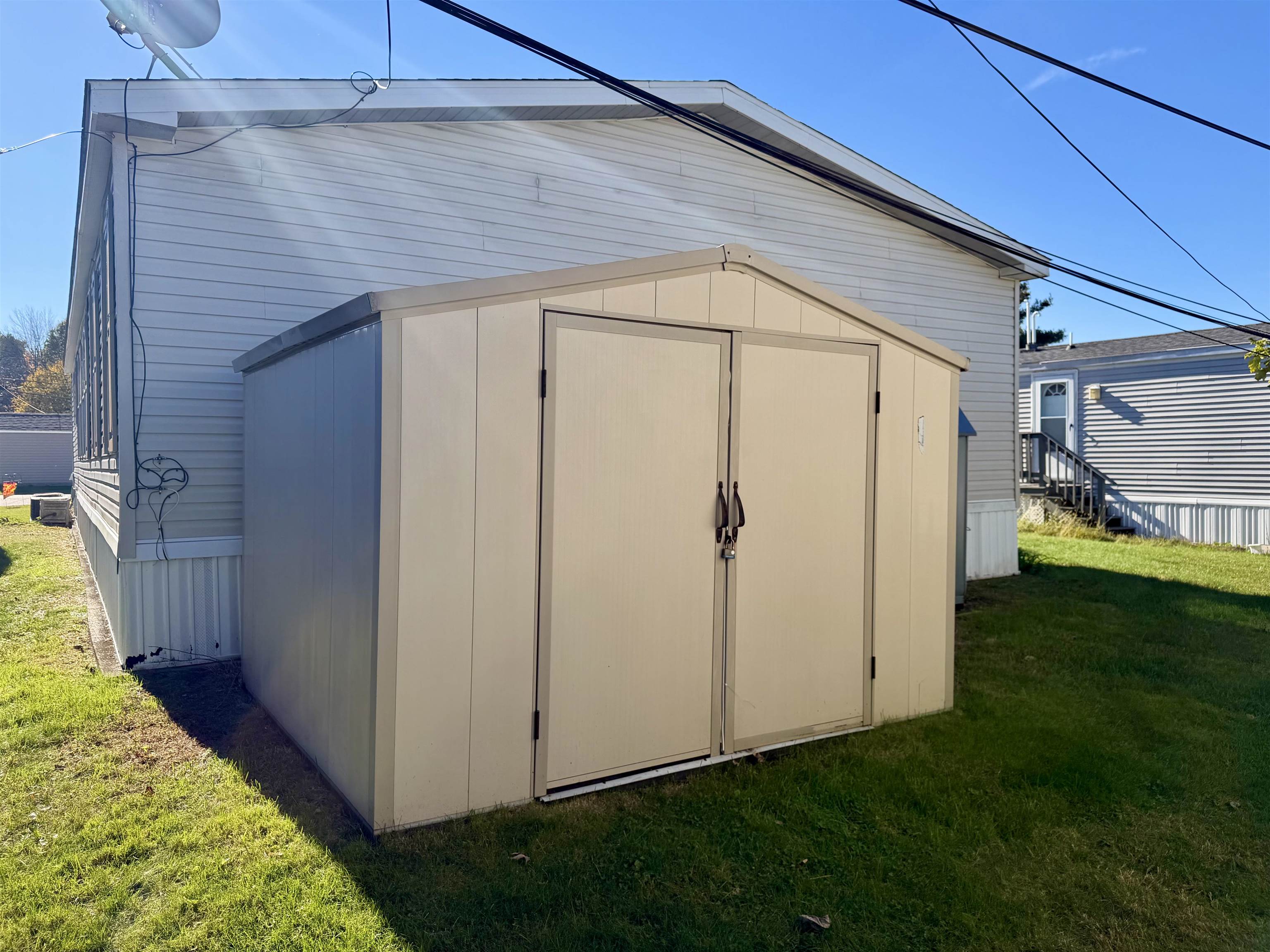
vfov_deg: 56.8
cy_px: 476
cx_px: 635
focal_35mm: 24
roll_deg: +1.2
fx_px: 881
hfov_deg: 71.6
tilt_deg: -0.9
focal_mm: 6.76
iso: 80
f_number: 1.78
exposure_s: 1/3279
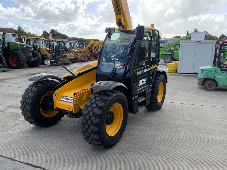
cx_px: 114
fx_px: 190
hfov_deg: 61.7
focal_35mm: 29
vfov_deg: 48.2
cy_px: 85
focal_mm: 3
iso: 16
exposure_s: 1/545
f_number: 1.8
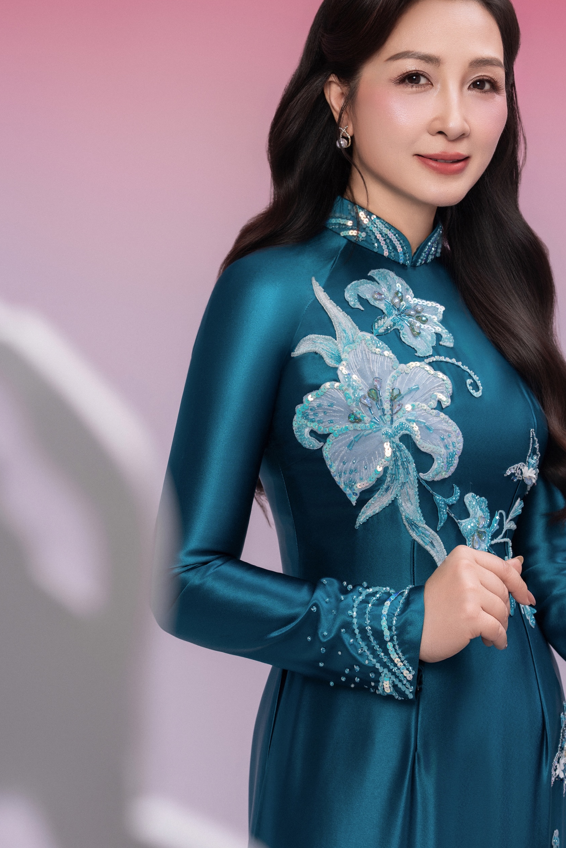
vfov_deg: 32.4
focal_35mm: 62
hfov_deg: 21.9
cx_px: 317
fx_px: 1462
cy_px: 403
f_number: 6.3
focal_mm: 55
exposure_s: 1/160
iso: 200
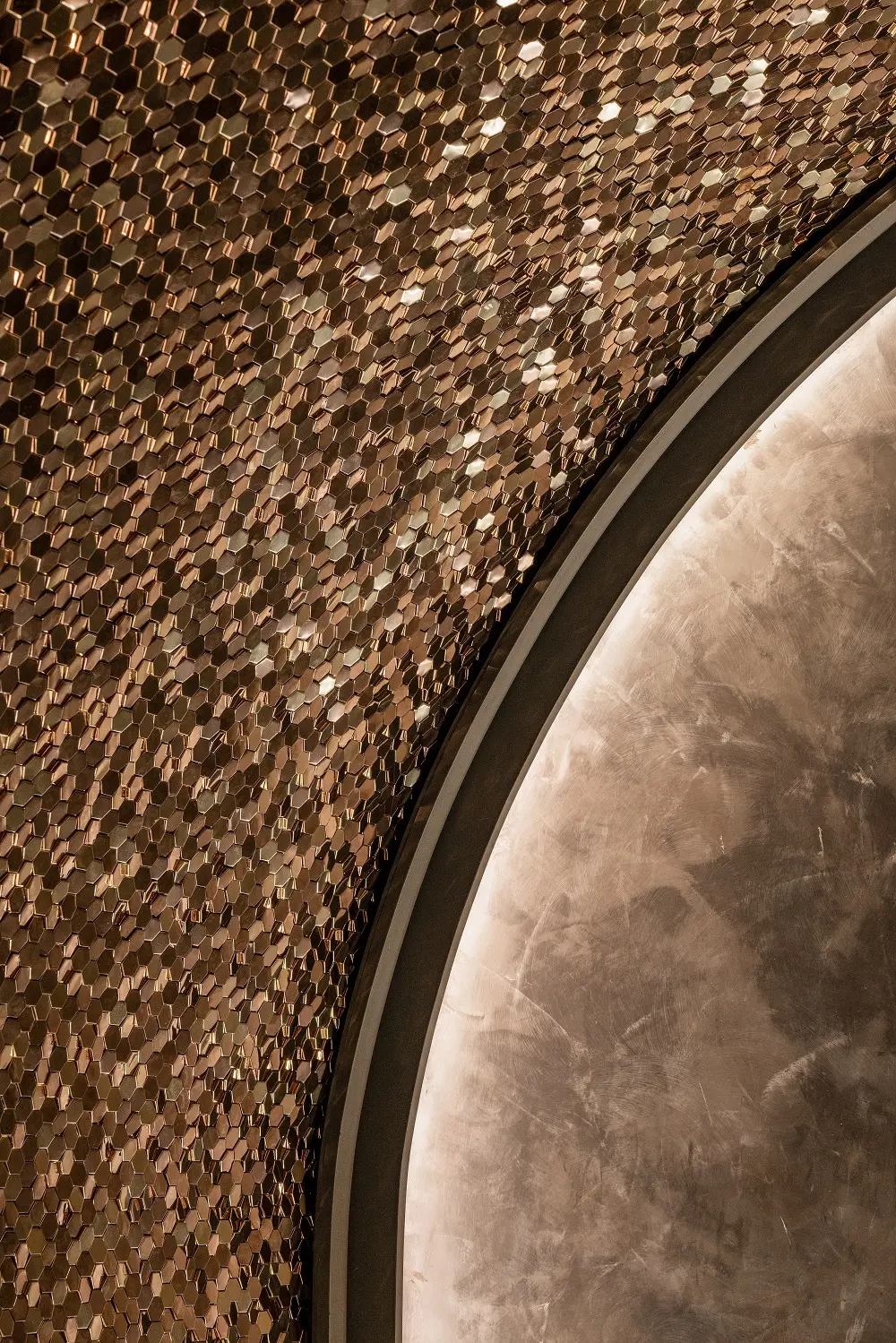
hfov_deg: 18.2
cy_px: 672
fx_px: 2798
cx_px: 448
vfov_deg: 27.0
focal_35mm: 75
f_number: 8
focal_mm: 75
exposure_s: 1/3
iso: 500
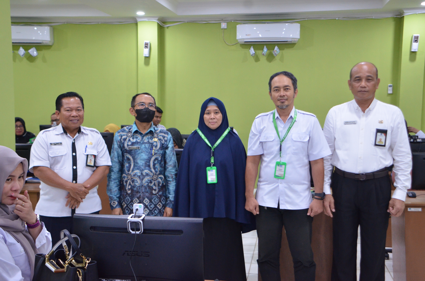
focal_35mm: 48
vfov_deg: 28.0
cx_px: 212
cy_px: 140
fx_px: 565
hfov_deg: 41.2
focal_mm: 32
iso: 1600
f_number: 5
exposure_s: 1/80
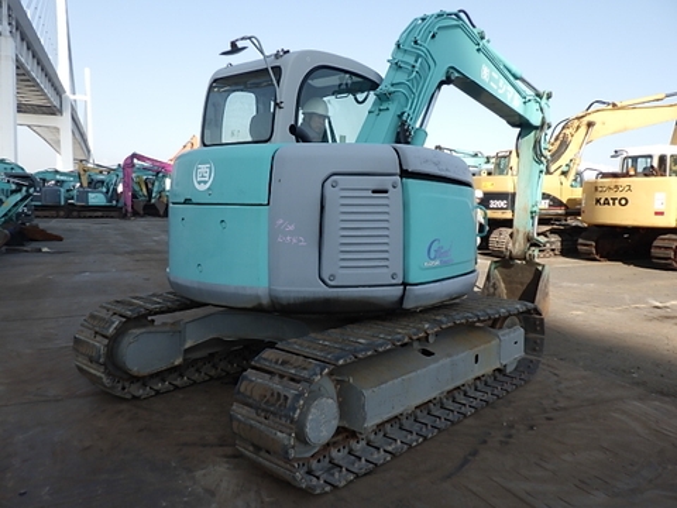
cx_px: 338
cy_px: 254
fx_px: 548
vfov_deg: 49.7
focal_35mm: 28
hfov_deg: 63.4
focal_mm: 5
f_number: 4.2
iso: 125
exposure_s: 1/500
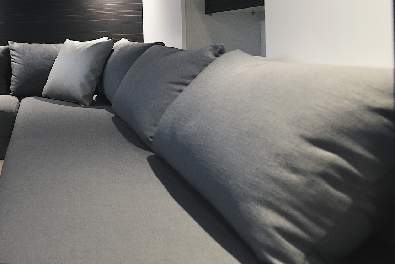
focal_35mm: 36
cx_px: -28
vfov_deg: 35.1
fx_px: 395
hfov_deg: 42.9
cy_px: 35
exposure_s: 1/60
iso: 1600
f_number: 4.5
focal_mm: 16
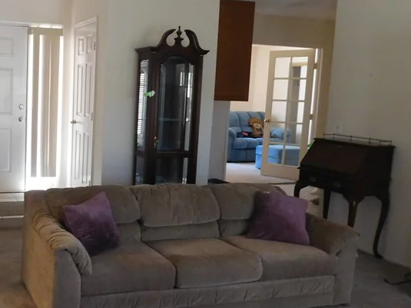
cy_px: 171
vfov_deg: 32.8
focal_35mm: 44
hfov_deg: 41.0
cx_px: 76
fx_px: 522
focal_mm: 4
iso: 320
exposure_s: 1/30
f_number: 3
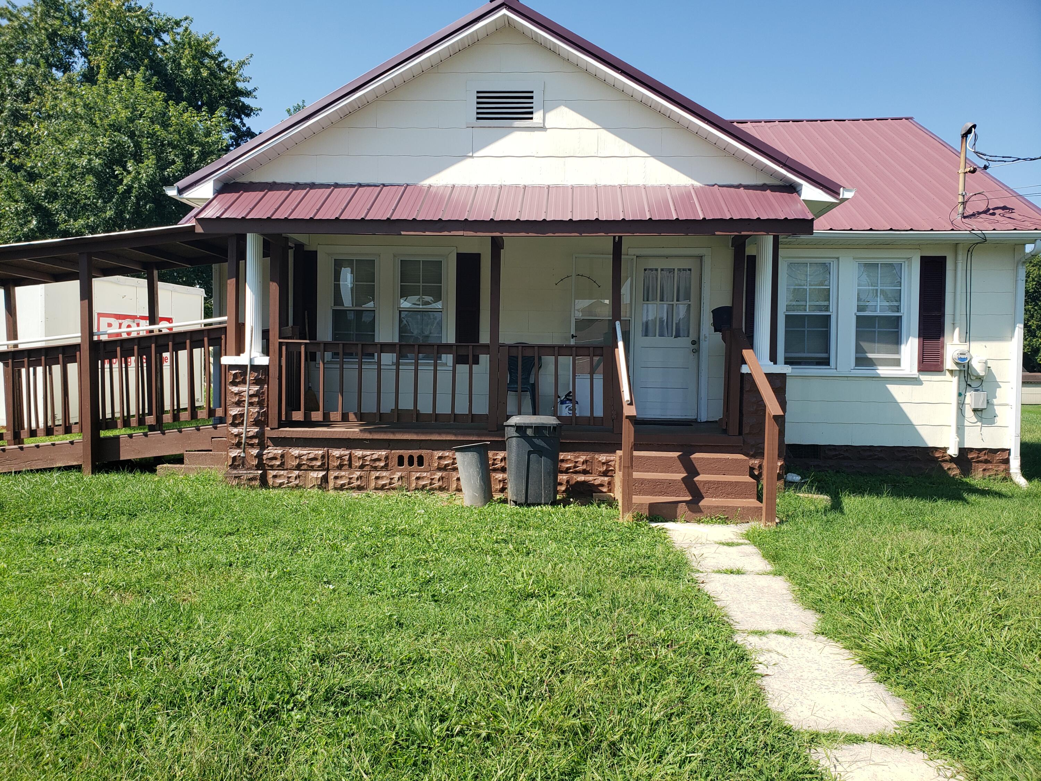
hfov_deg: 67.3
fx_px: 782
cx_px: 520
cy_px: 390
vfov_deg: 53.1
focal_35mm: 26
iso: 50
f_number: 2.4
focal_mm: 4.3
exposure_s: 1/843
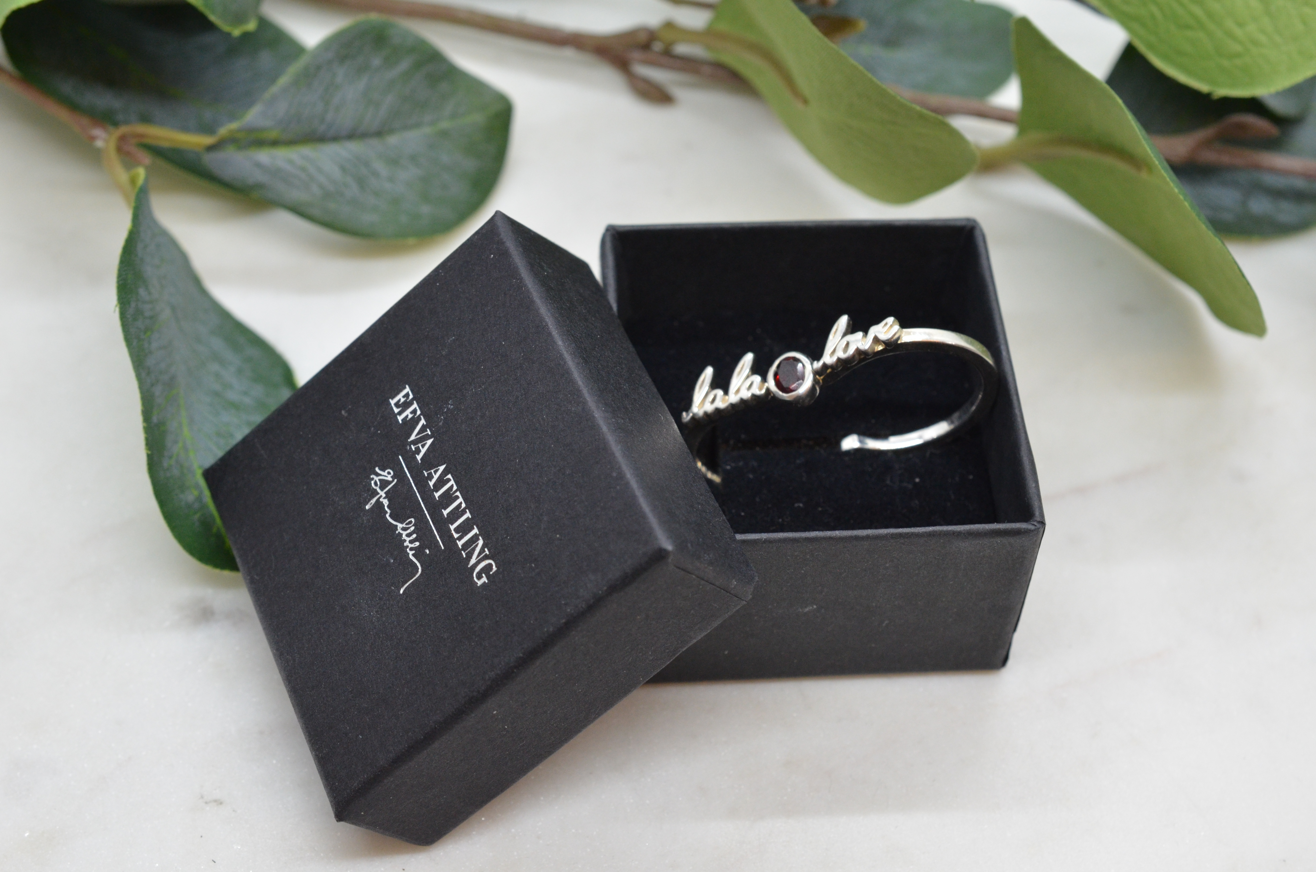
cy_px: 436
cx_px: 658
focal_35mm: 60
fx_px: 2189
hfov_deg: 33.5
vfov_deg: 22.5
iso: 1000
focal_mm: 40
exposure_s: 1/125
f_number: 9
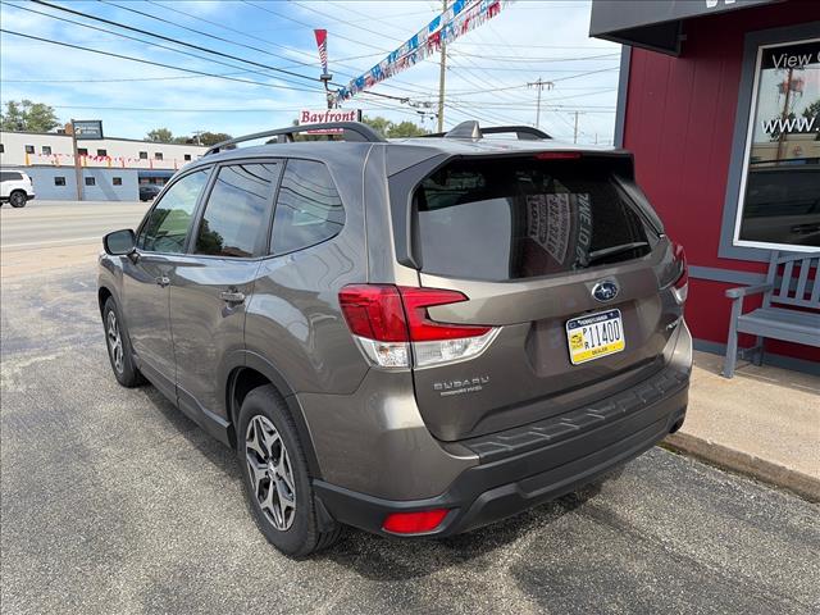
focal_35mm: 26
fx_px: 616
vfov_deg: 53.1
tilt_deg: -10.6
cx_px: 410
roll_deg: +0.5
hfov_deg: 67.3
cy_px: 308
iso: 50
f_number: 1.6
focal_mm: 5.96
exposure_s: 1/1848
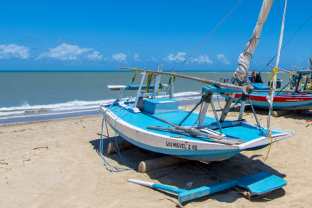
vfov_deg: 37.0
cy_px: 1
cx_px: 304
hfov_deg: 49.2
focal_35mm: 32
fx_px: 277
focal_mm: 14
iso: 100
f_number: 5.6
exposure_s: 1/2000
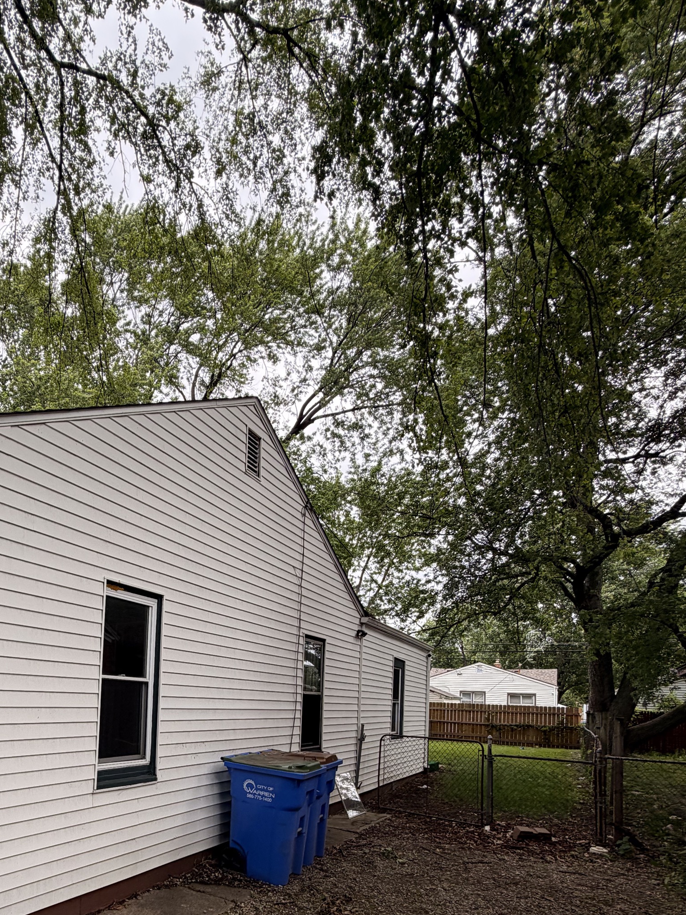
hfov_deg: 58.2
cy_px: 677
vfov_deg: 71.6
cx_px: 178
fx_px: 581
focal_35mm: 22
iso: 50
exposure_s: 1/260
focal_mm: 2.22
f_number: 2.2
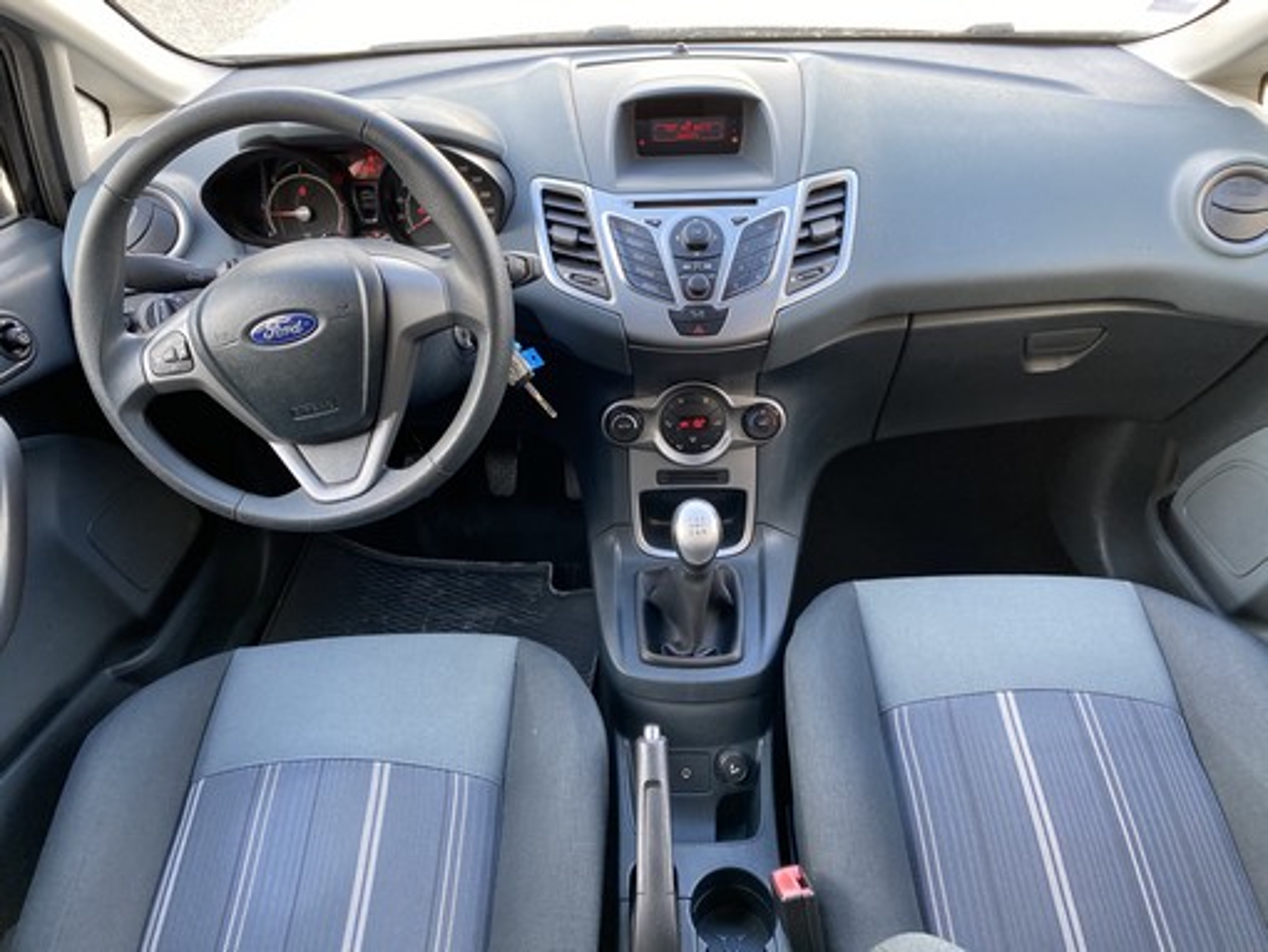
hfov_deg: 67.3
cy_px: 476
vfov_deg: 53.1
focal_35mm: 26
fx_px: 953
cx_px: 634
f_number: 1.8
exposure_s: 1/122
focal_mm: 4.25
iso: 100
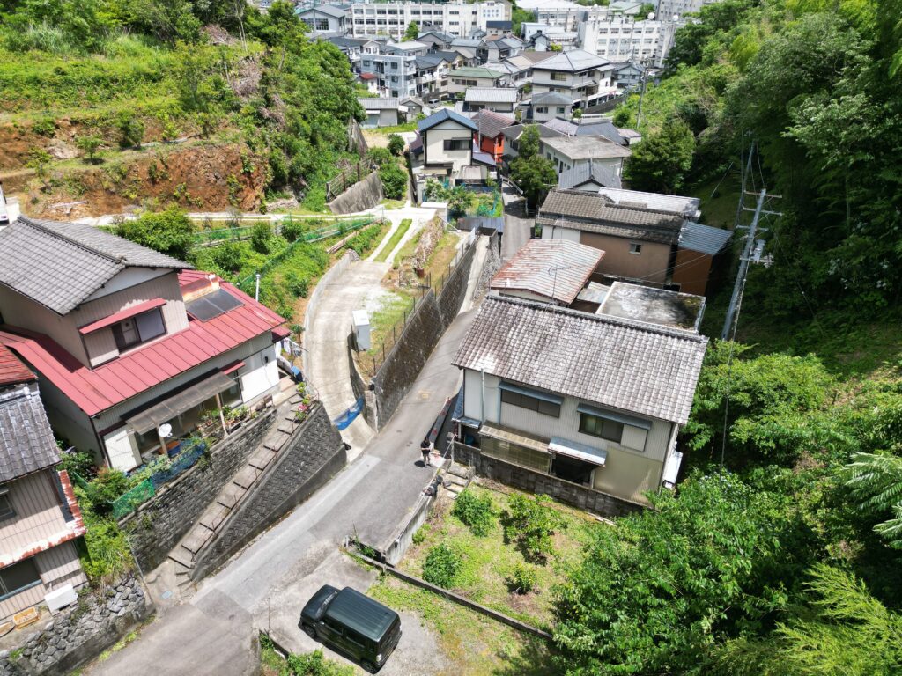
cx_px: 451
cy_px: 338
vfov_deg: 56.8
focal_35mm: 24
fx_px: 625
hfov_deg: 71.6
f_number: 1.7
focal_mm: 6.72
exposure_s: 1/2500
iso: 130
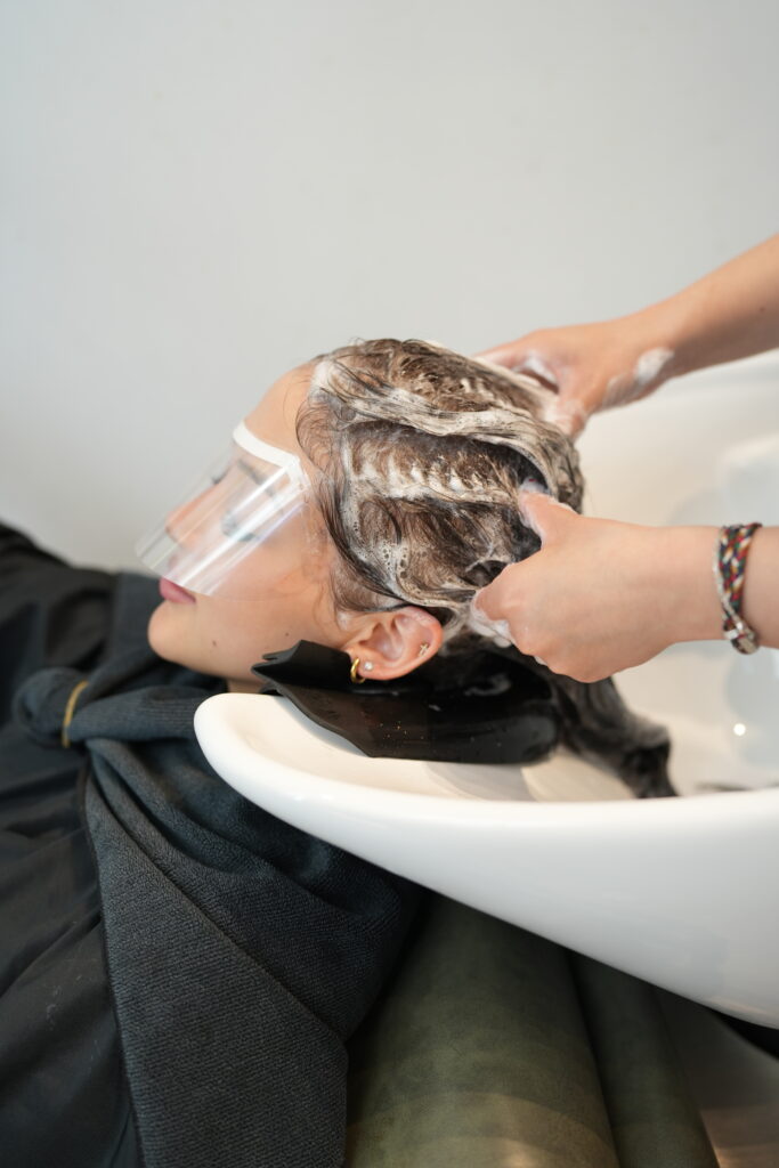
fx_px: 1136
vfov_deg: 54.4
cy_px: 584
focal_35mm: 35
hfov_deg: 37.9
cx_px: 390
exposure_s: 1/320
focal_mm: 35
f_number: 2
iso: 640
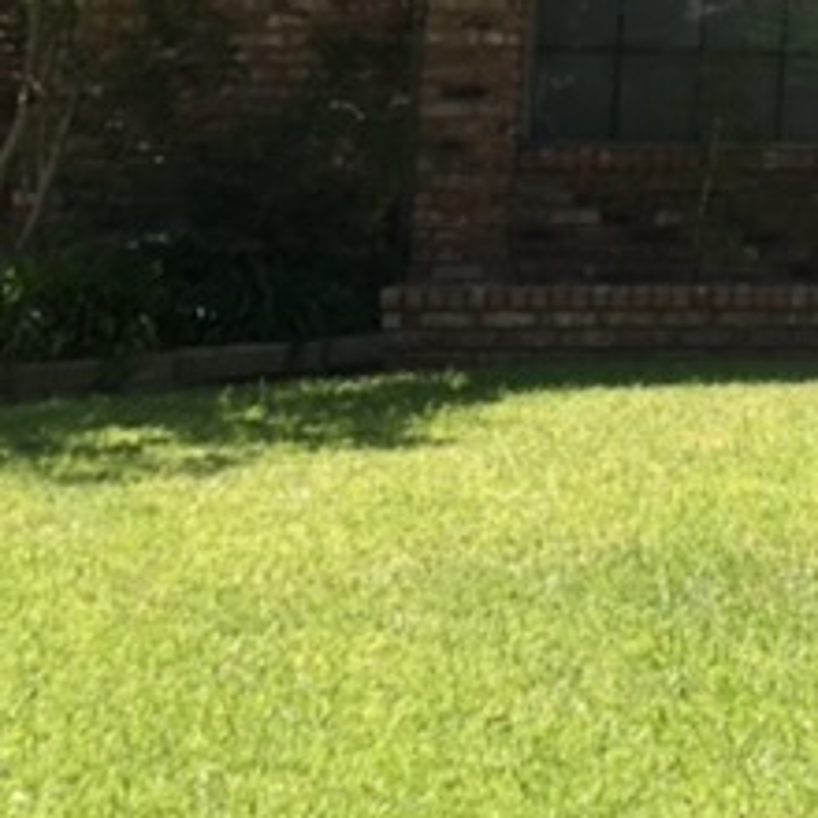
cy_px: -283
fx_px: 3075
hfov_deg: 13.0
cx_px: 1681
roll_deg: -0.6
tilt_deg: +8.1
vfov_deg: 14.4
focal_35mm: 115
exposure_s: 1/1200
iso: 20
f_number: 1.8
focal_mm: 4
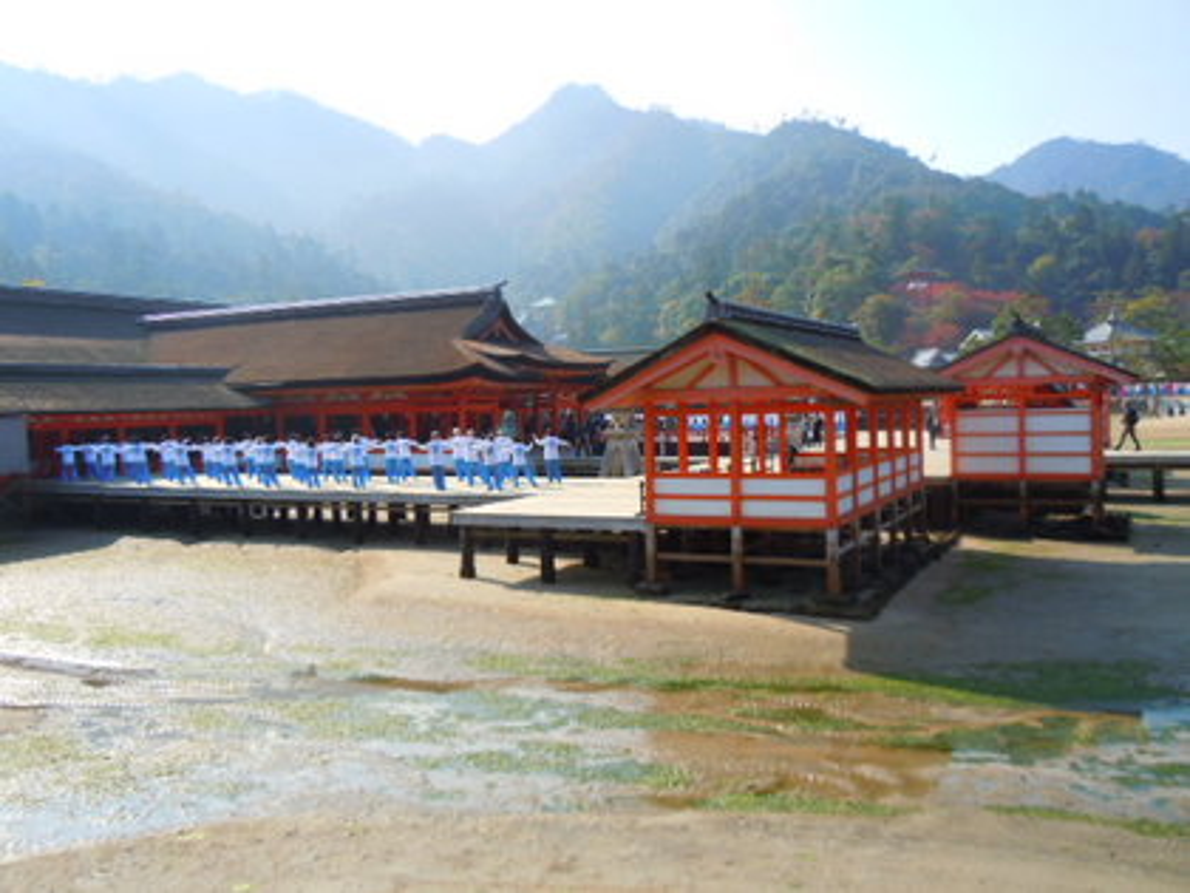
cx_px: 595
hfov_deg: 60.0
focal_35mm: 30
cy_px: 446
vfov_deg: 46.8
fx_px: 1031
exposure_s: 1/640
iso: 100
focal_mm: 5.4
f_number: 3.5
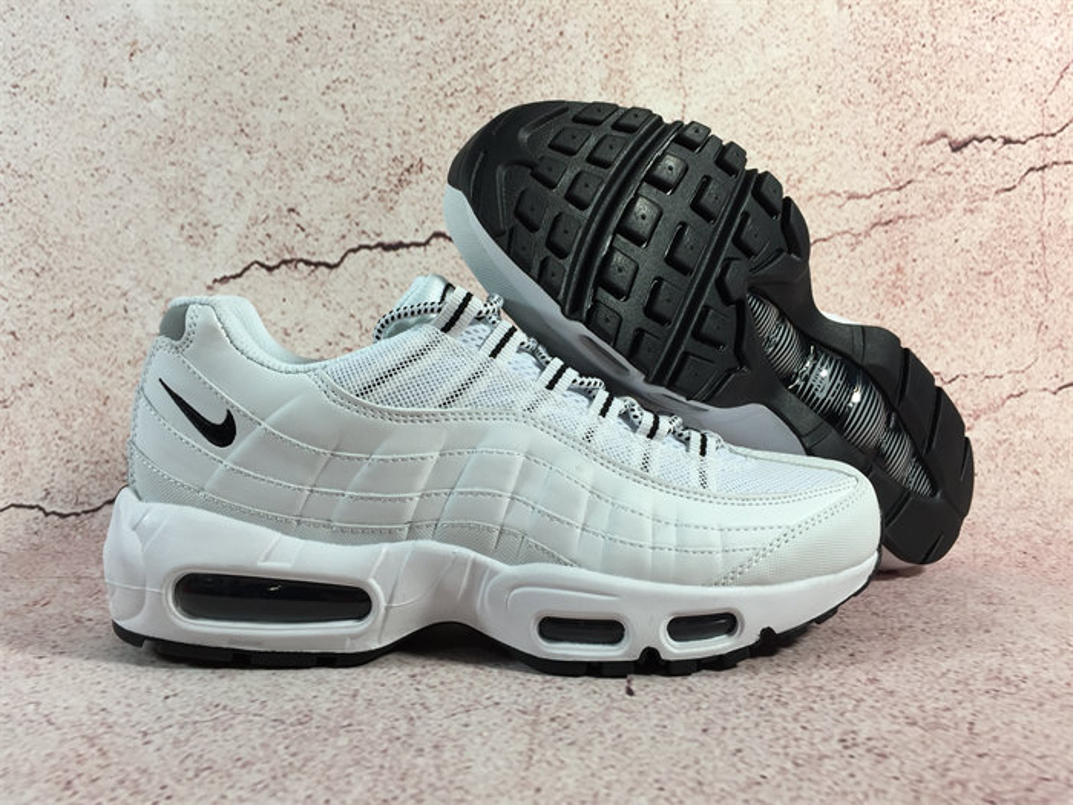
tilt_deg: -4.9
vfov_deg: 48.2
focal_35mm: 29
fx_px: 899
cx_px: 536
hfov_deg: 61.7
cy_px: 402
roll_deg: +0.3
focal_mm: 4.15
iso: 32
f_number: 2.2
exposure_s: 1/50
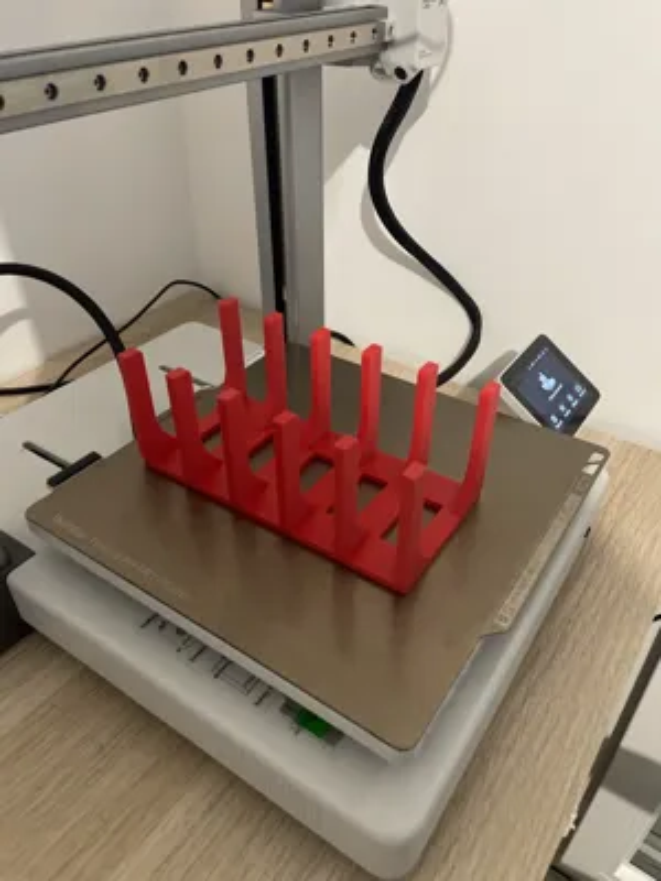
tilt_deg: -34.8
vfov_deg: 67.3
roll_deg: -0.9
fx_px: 662
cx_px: 330
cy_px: 440
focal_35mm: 26
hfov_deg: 53.1
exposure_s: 1/33
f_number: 1.6
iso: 400
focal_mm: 4.2
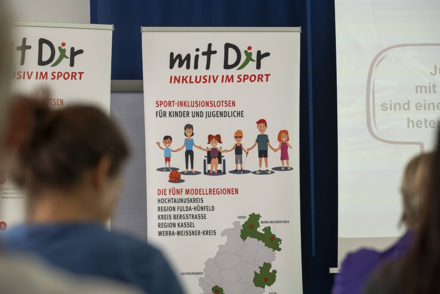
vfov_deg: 10.7
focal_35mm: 128
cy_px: 147
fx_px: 1565
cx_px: 220
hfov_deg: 16.0
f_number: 4
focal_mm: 128
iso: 1250
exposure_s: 1/200
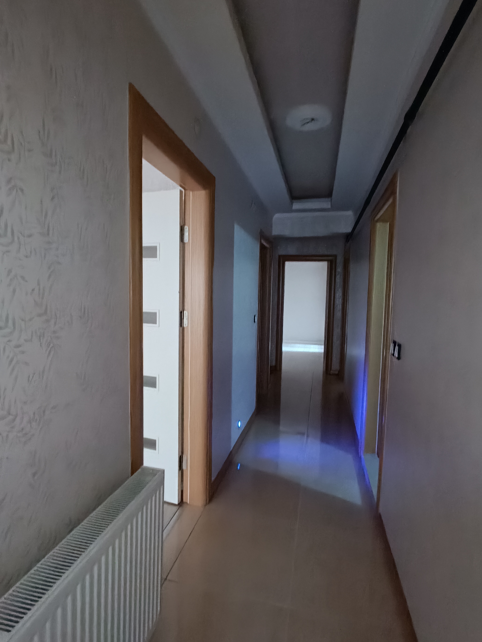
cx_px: 236
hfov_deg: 68.7
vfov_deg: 84.7
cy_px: 329
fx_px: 353
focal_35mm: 19
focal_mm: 1.66
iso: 996
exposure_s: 1/20
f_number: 2.2
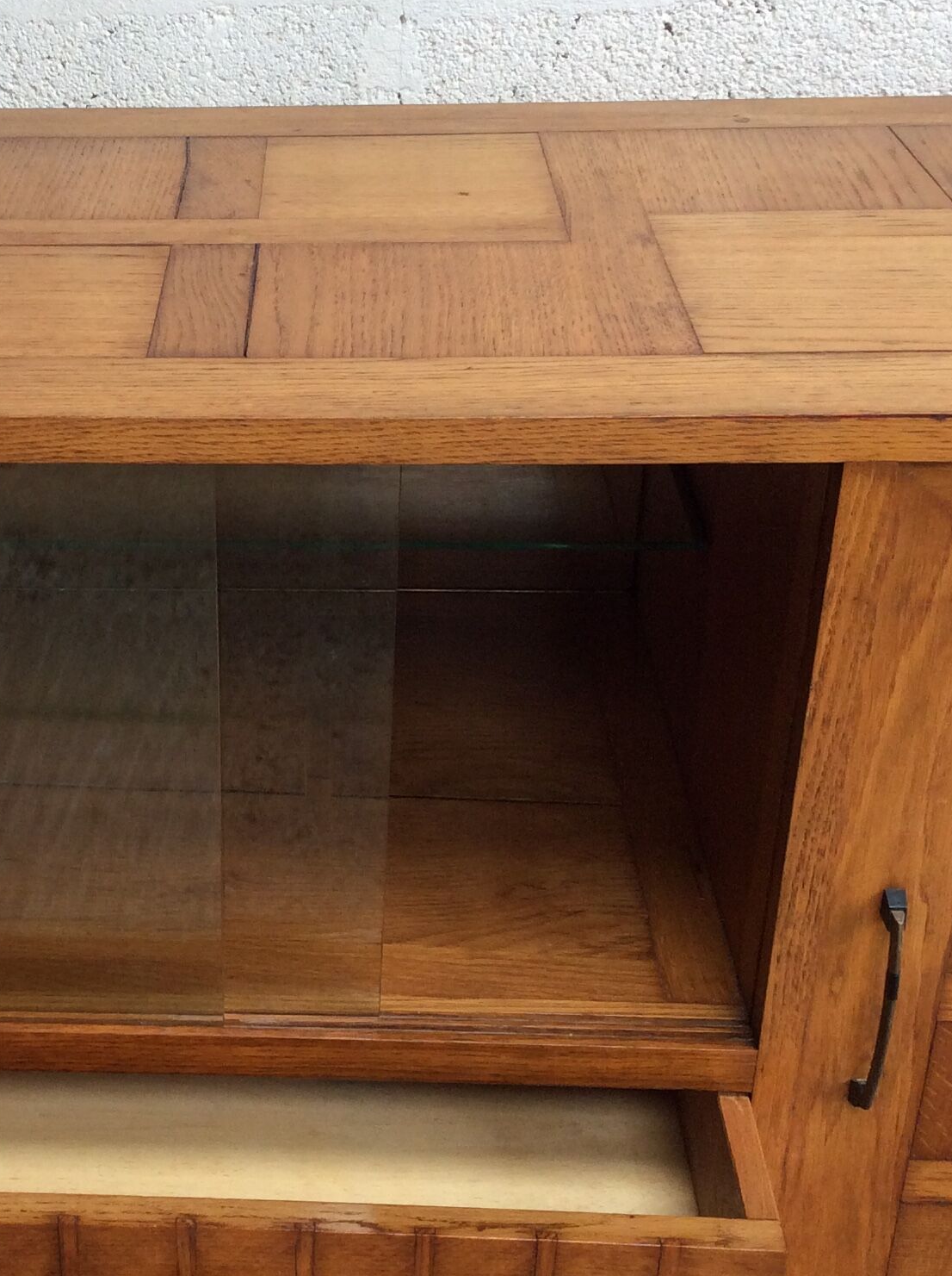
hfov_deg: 25.7
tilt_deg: -29.1
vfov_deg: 34.4
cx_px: 214
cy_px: 684
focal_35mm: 56
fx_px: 2059
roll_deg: +2.6
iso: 50
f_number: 2.4
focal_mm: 3.3
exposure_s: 1/100
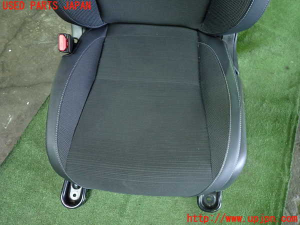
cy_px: 112
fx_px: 217
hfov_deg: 69.4
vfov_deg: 54.9
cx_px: 150
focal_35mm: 25
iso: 640
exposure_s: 1/30
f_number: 2
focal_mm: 4.5
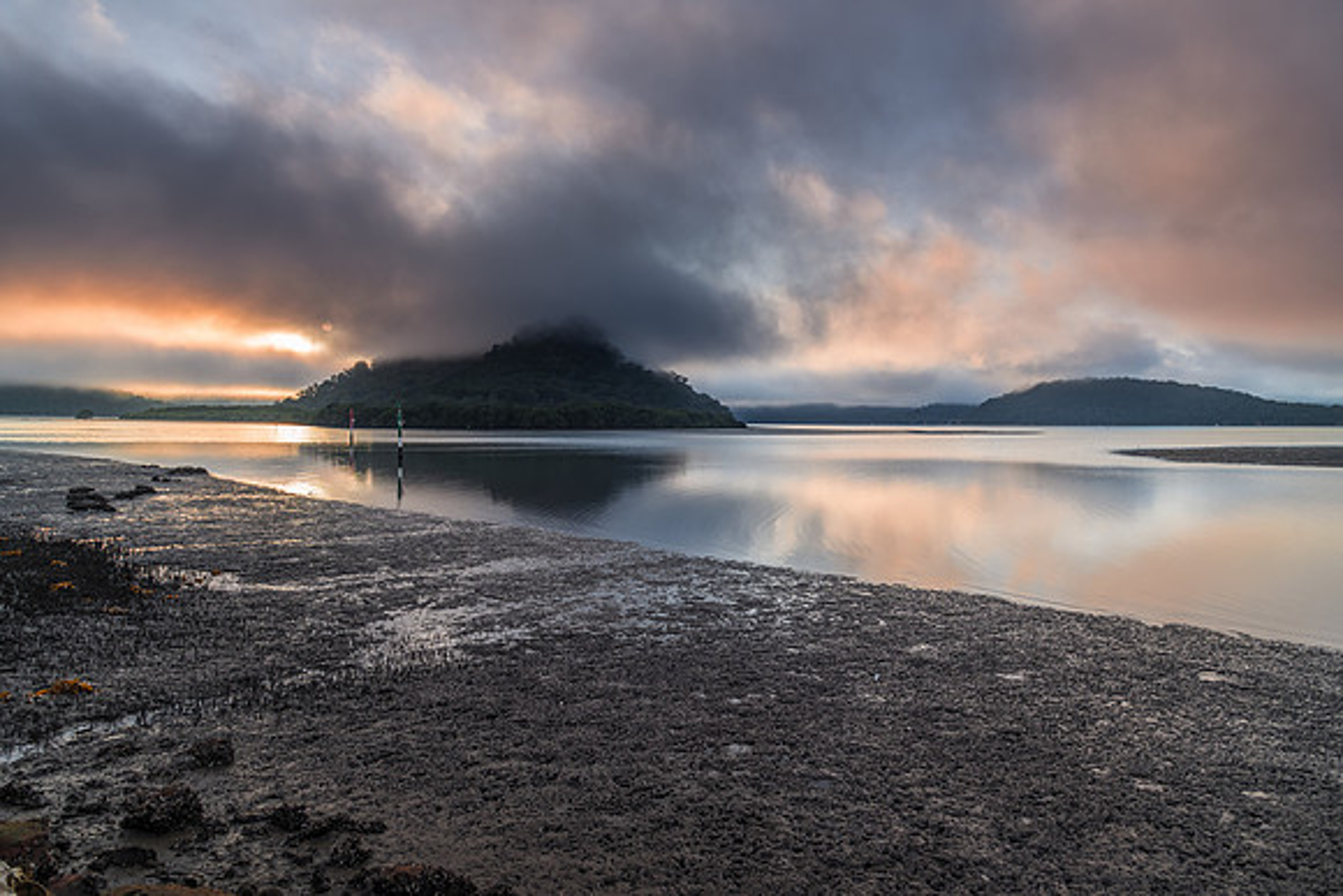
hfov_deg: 73.7
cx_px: 672
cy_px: 448
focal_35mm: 24
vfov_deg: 53.2
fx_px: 896
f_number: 8
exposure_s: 1/30
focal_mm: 24
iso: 100
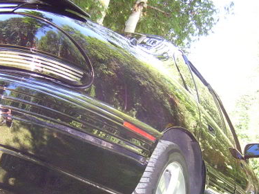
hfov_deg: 33.0
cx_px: 91
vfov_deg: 25.1
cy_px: 128
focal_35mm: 58
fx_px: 434
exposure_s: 1/60
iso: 125
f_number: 2.7
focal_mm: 5.6
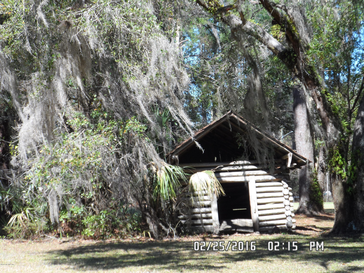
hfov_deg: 16.4
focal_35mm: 120
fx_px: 1262
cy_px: 136
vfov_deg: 12.3
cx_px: 182
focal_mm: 19.5
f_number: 4.6
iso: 80
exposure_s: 1/180
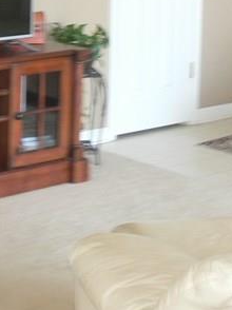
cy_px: 2
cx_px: -35
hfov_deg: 11.9
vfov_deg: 15.9
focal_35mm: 122
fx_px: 1092
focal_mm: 7.4
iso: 100
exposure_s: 1/30
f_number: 2.8
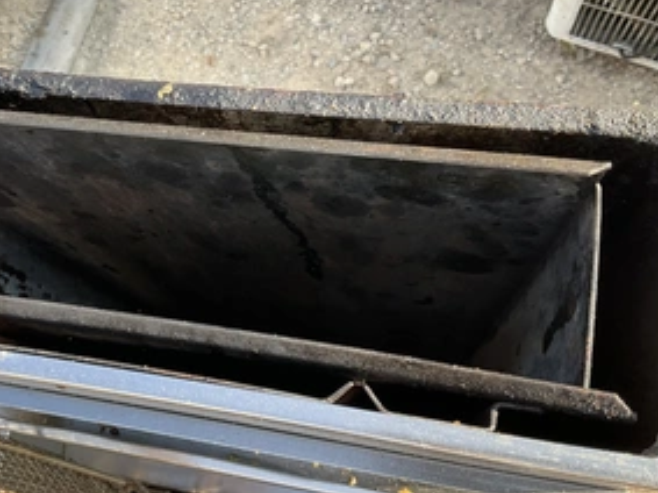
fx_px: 779
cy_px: 249
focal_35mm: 41
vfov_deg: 35.1
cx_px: 223
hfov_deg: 45.2
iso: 20
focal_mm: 3
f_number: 1.8
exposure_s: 1/180
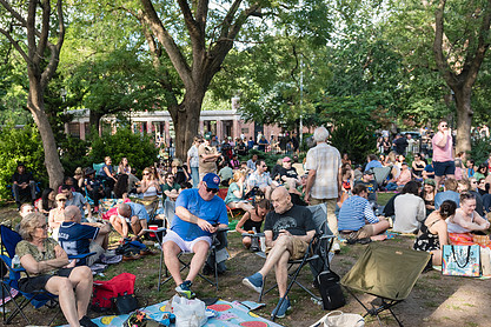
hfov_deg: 54.0
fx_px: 477
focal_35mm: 35
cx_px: 193
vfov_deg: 37.5
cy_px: 217
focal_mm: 24
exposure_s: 1/500
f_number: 3.5
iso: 800
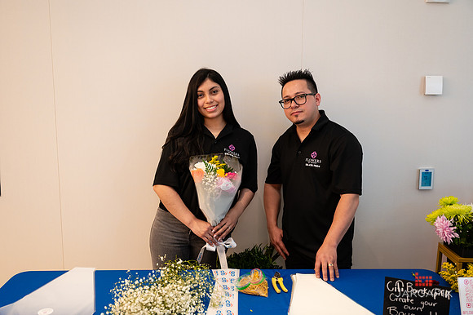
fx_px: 449
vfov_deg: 38.7
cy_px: 157
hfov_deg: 55.6
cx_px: 236
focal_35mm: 34
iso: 1000
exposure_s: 1/200
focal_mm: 33.5
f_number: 3.5
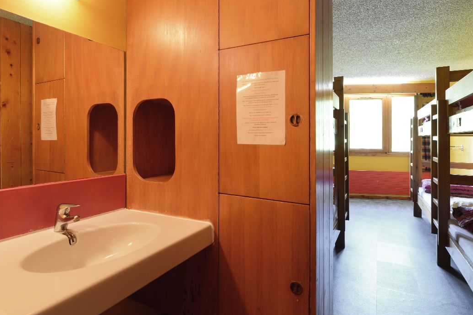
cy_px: 146
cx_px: 199
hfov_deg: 86.2
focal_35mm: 19
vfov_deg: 64.5
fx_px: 250
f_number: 10
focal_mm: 14
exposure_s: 1.3
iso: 100
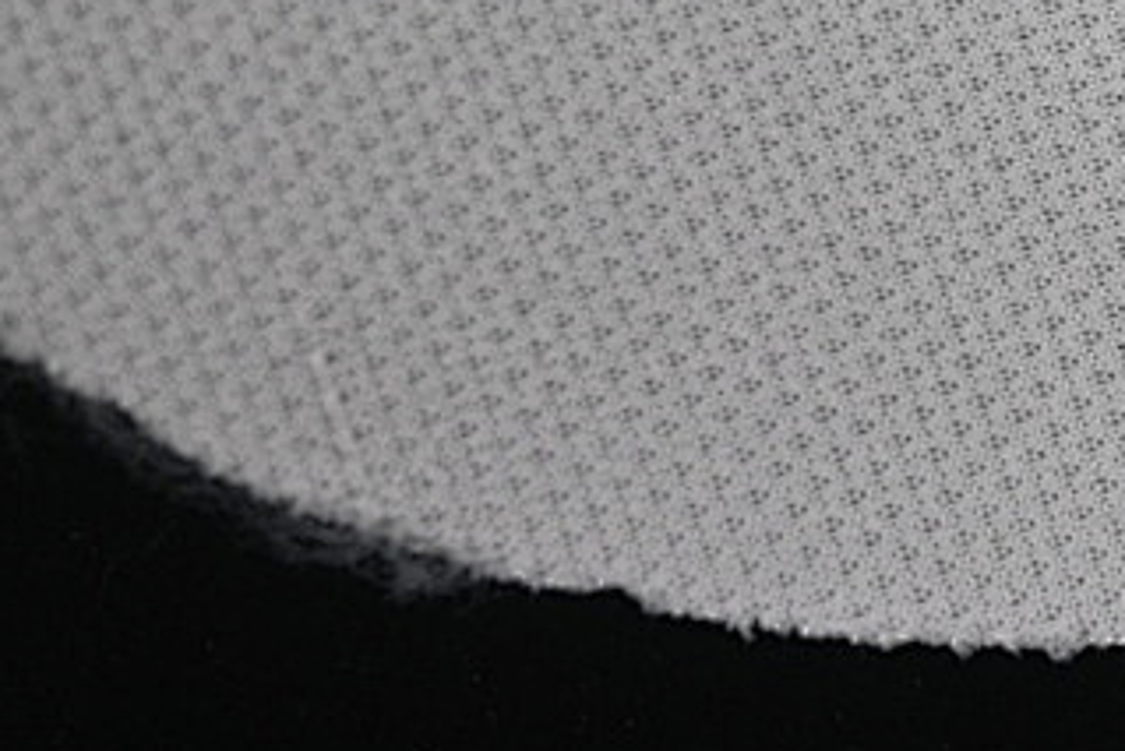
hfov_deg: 7.9
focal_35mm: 254
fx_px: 7941
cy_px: -130
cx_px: 1894
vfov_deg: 5.4
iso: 160
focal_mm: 50
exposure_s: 1/80
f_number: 7.1
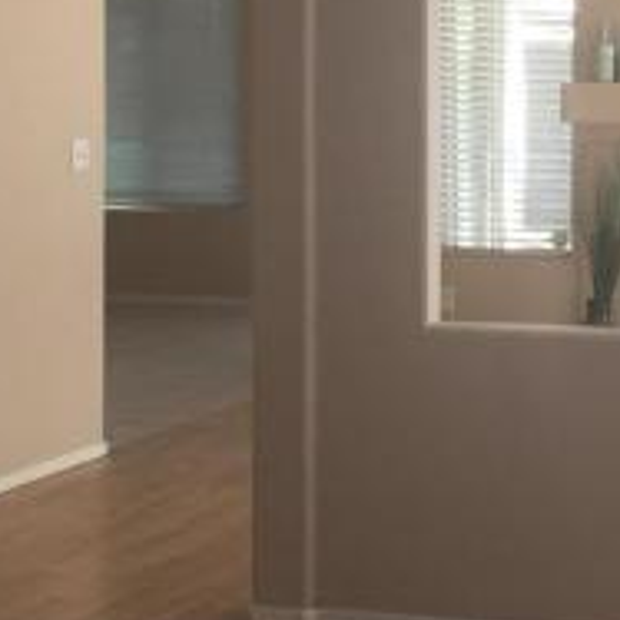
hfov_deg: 16.5
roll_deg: -0.9
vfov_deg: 16.4
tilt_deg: -0.9
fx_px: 2128
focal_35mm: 105
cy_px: 83
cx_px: 487
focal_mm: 4.15
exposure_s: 1/30
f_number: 2.2
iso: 64
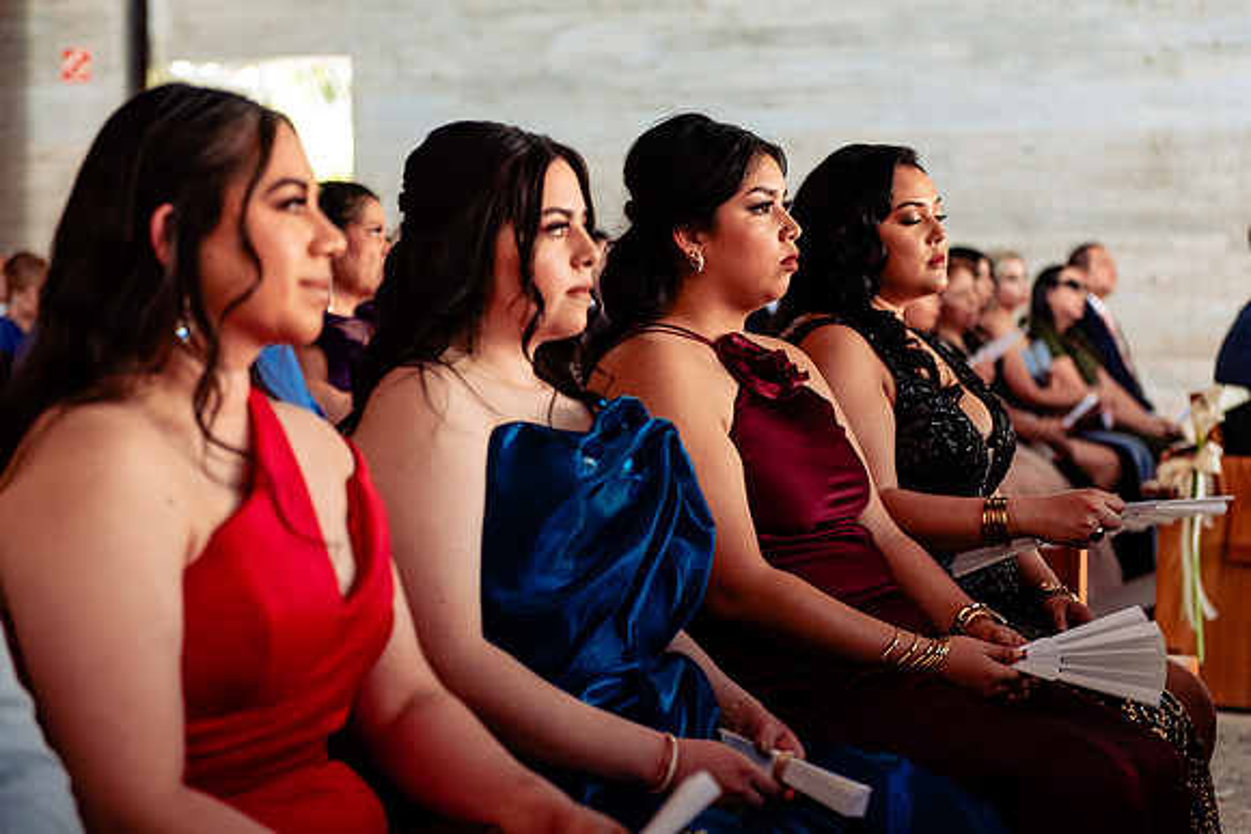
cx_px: 626
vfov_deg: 19.3
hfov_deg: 28.6
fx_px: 2458
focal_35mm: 71
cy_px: 417
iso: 800
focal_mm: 70
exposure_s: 1/250
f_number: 3.2
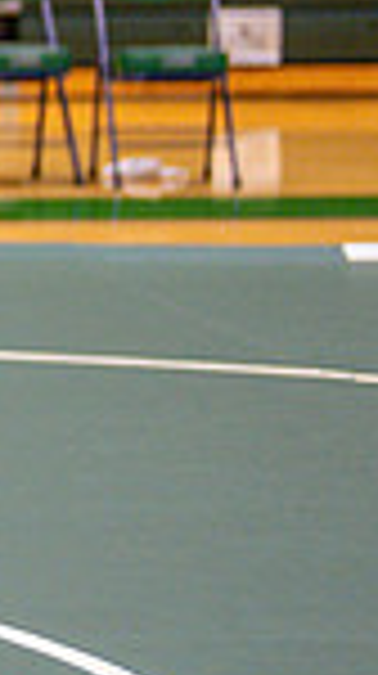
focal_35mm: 243
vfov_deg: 8.8
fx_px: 4345
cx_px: -912
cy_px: 2
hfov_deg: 4.7
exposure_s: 1/800
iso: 1000
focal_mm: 50
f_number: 1.2
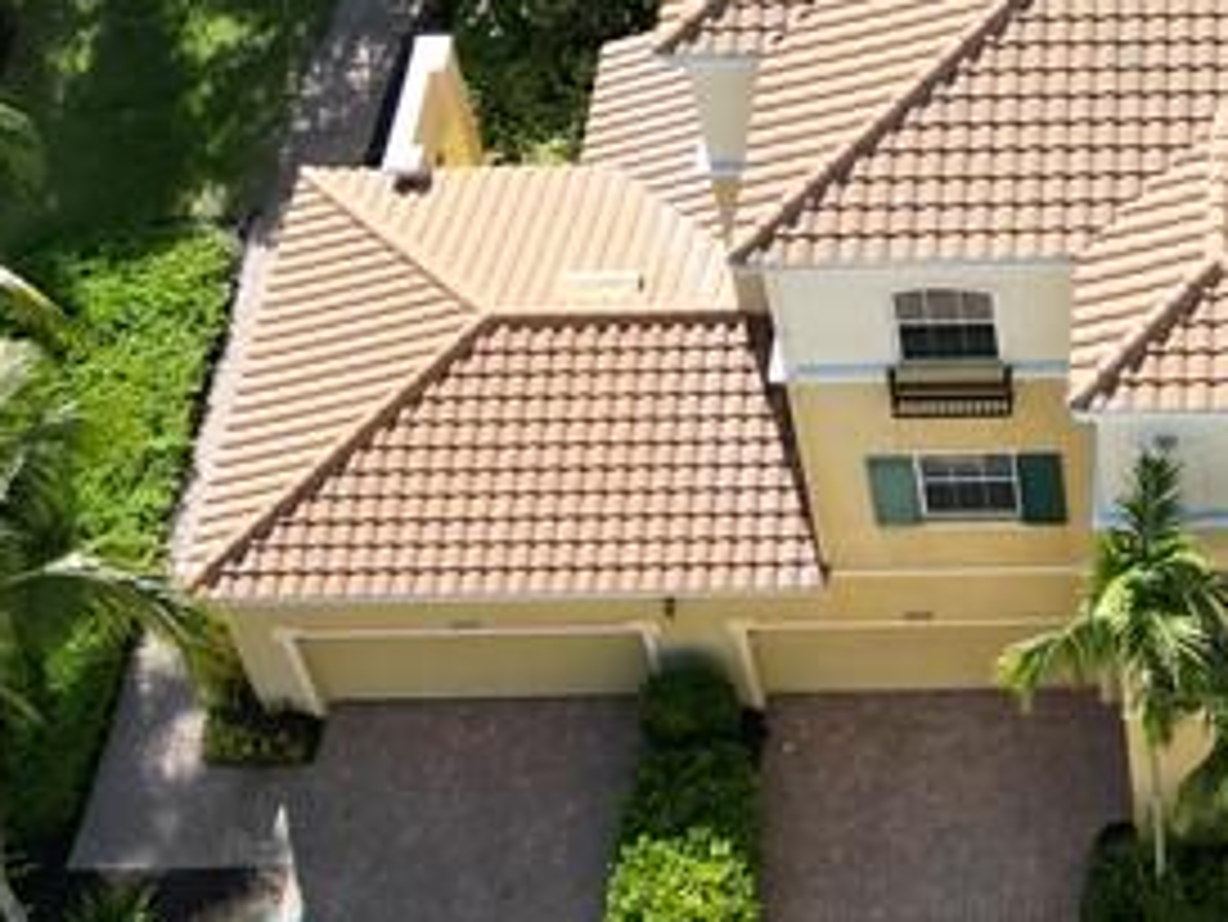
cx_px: 1358
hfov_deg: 20.7
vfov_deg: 15.7
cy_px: -216
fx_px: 3194
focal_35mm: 90
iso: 120
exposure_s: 1/1500
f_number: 1.7
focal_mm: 6.72
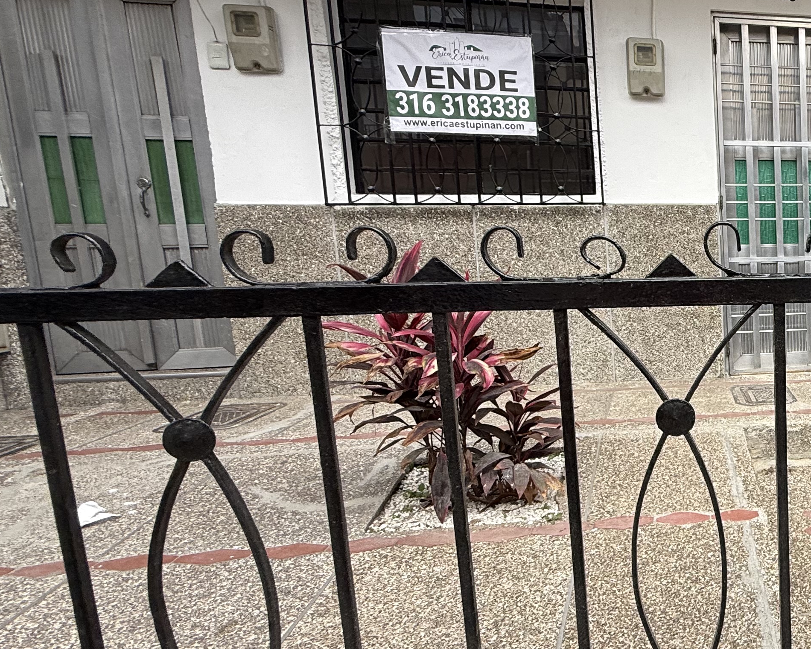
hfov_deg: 48.2
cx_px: 836
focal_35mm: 29
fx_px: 696
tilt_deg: -9.1
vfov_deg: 50.0
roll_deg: +1.7
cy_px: 343
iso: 50
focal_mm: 2.22
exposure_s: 1/383
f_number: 2.2
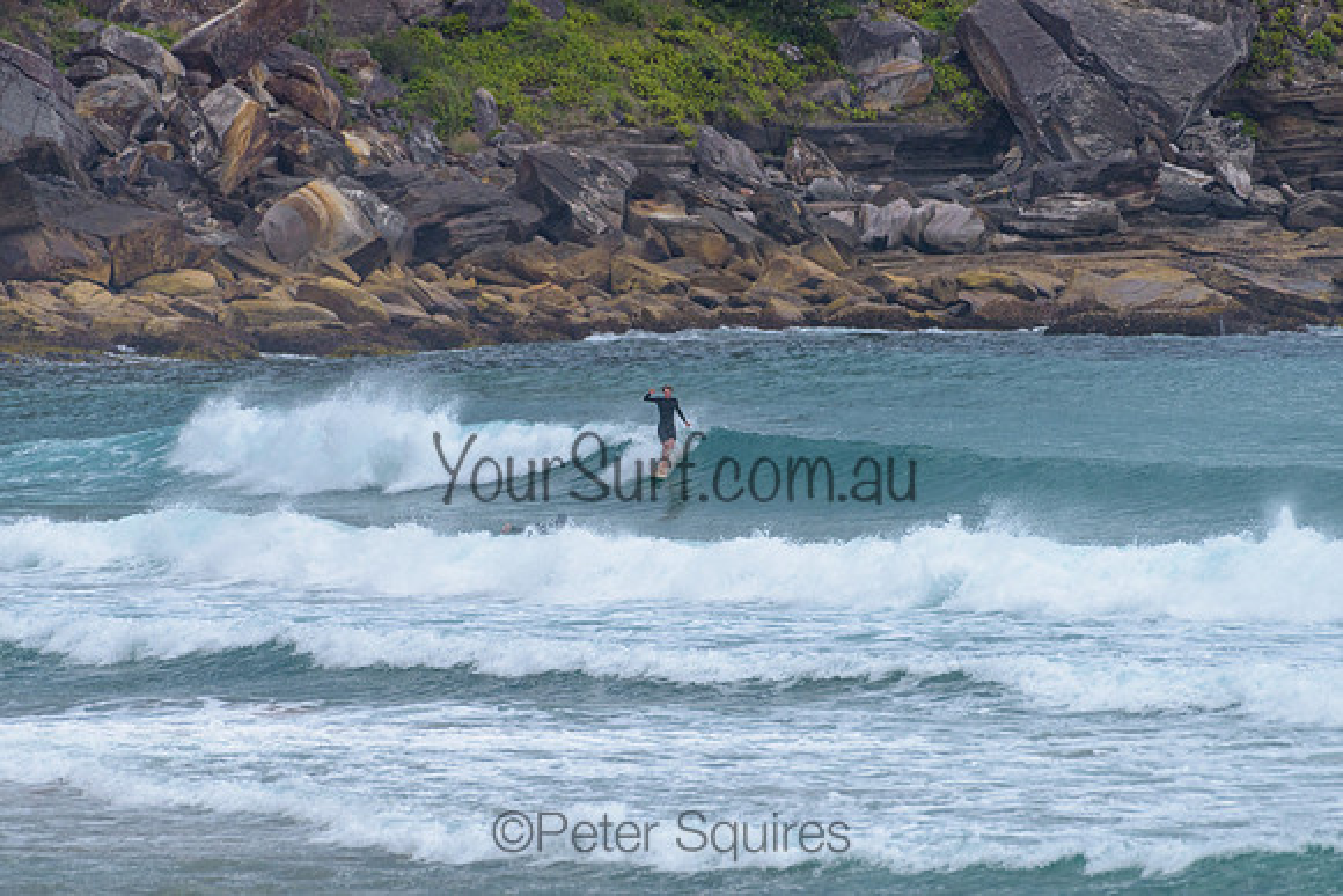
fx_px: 22879
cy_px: 436
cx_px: 654
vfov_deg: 2.2
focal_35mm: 613
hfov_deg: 3.4
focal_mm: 500
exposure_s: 1/2000
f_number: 5.6
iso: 320
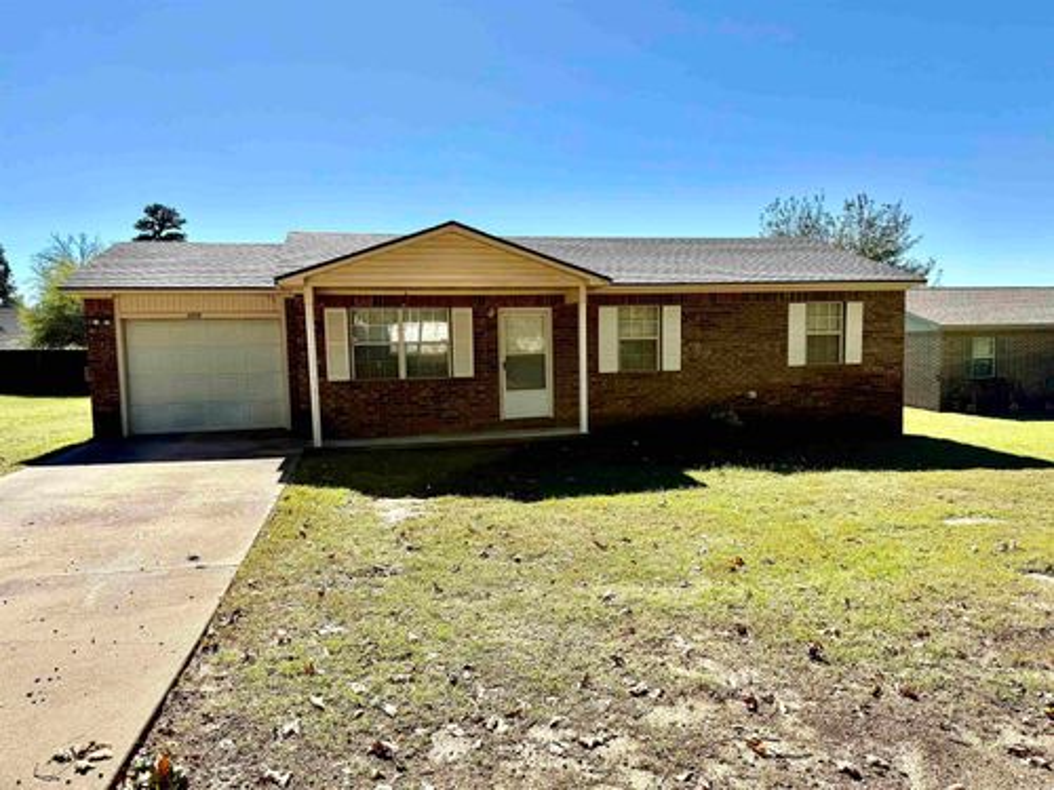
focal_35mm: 24
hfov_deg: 71.6
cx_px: 527
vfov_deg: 56.8
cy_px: 395
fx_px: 731
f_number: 1.78
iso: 80
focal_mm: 6.76
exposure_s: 1/4167
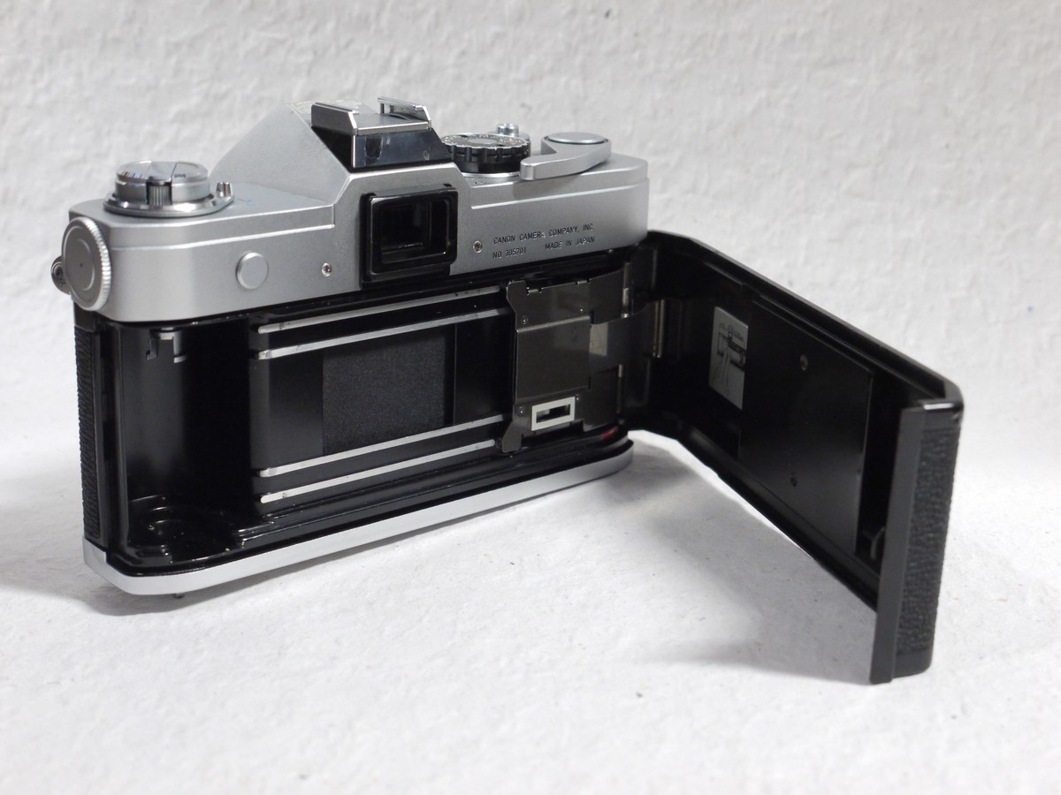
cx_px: 530
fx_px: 1716
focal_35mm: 56
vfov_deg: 26.1
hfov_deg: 34.3
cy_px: 398
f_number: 6.3
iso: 800
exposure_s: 1/10
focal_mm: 28
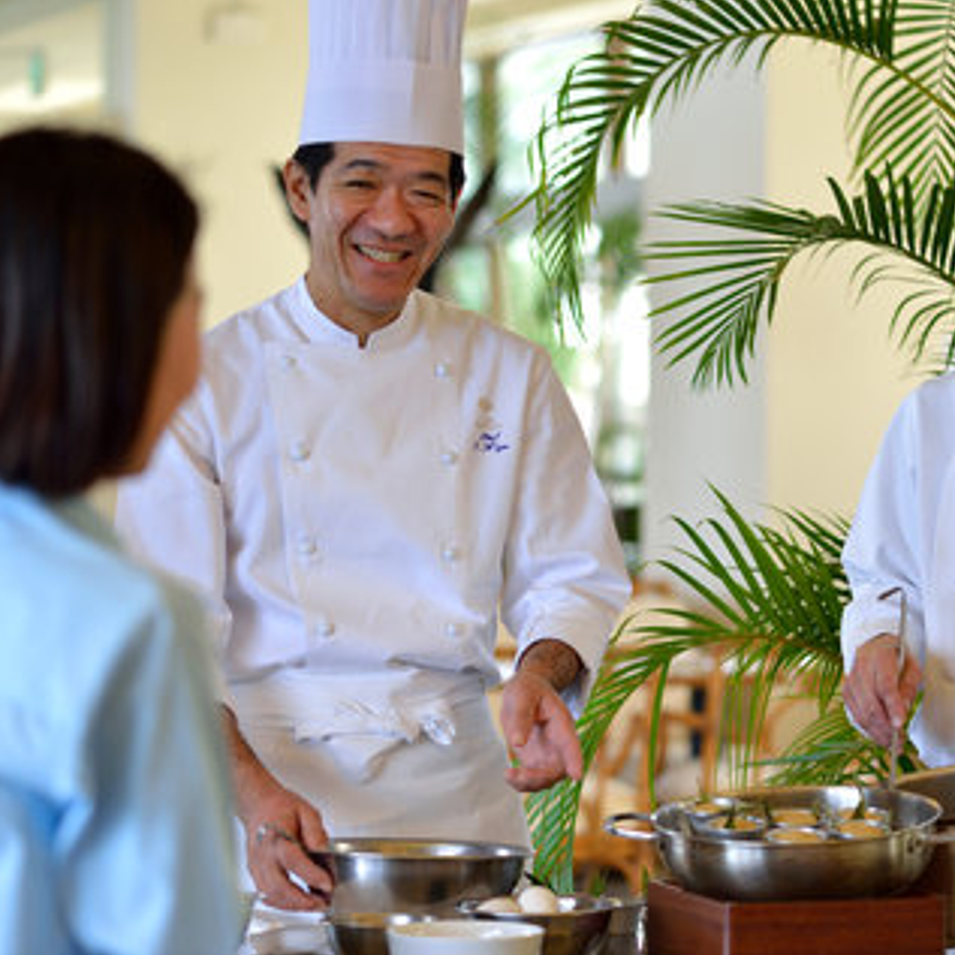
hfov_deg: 12.9
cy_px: 479
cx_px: 551
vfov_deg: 12.9
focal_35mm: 135
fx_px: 4214
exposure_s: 1/100
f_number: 3.5
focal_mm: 105
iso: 200
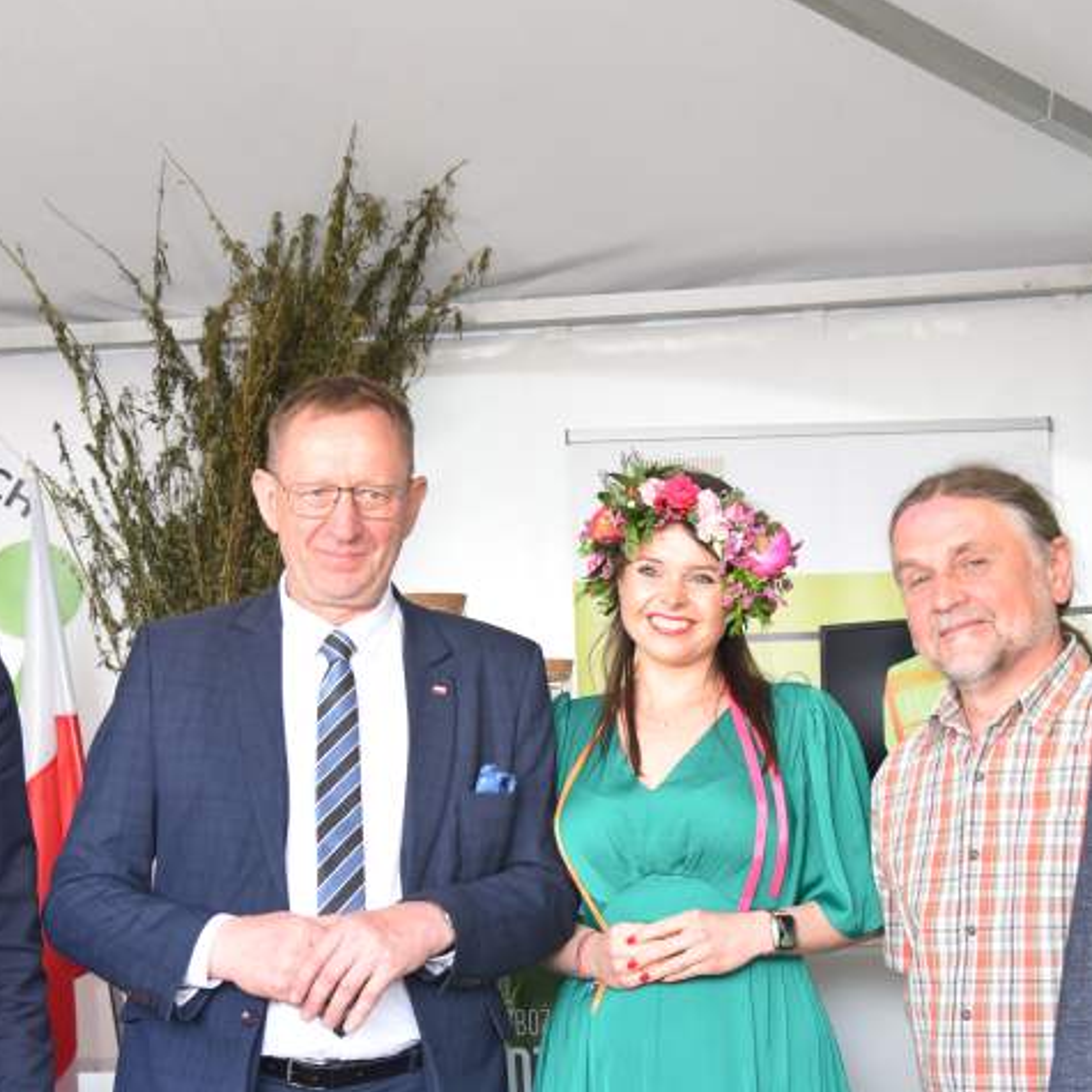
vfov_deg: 25.3
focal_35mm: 68
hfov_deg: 25.4
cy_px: 630
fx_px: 2427
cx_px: 582
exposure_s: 1/125
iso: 800
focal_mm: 38
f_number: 4
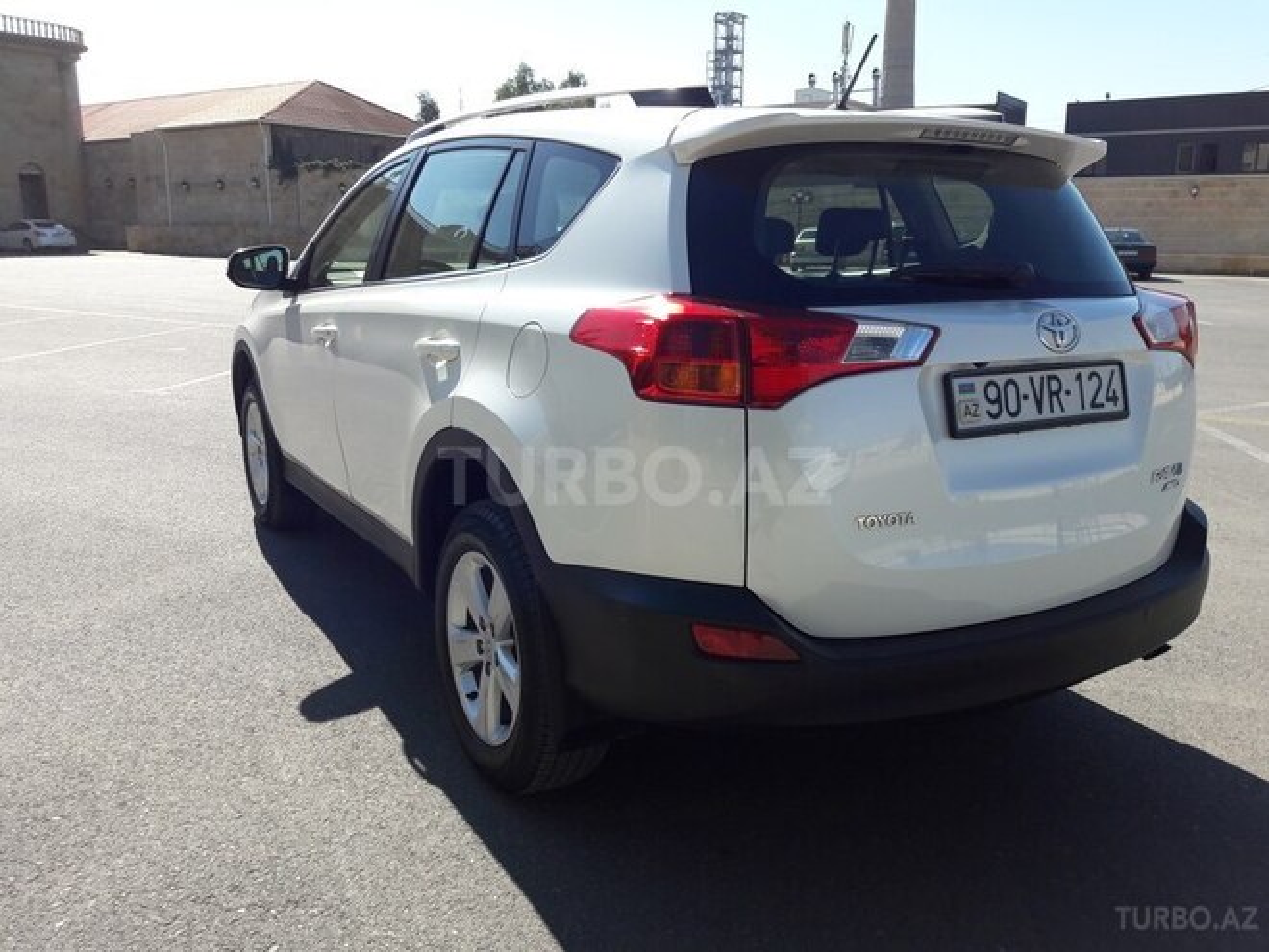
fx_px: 1026
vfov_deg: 49.7
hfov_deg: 63.4
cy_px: 476
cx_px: 634
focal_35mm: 28
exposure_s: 1/1205
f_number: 1.9
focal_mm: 3.7
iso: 40
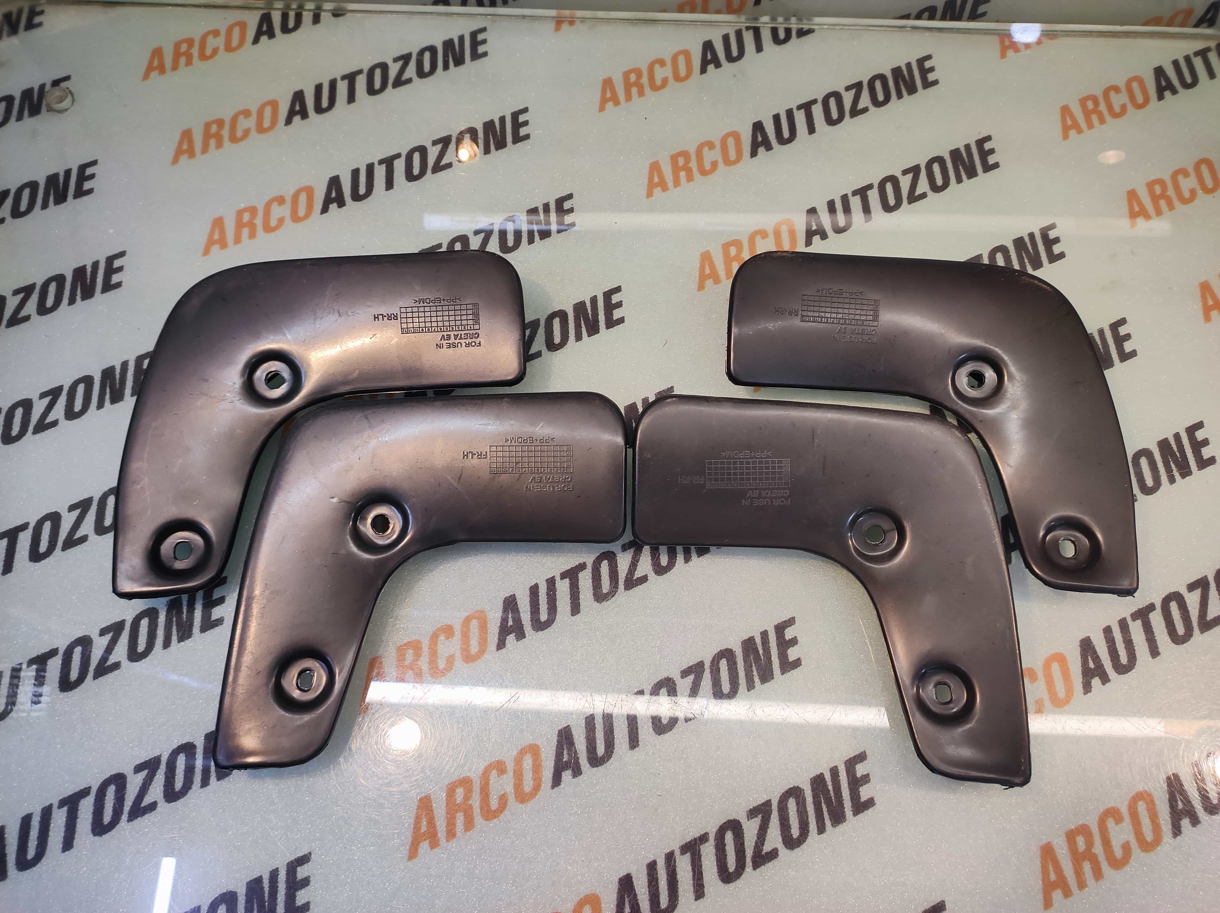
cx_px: 610
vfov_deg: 74.6
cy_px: 456
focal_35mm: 17
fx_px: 599
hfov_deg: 91.1
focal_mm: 4.74
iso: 120
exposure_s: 1/33
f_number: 1.79
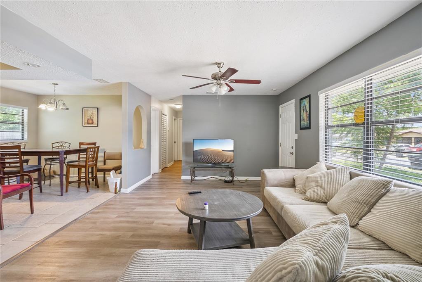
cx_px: 211
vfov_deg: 73.8
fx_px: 188
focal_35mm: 16
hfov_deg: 96.7
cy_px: 141
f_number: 8
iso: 1250
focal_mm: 16
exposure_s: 1/40
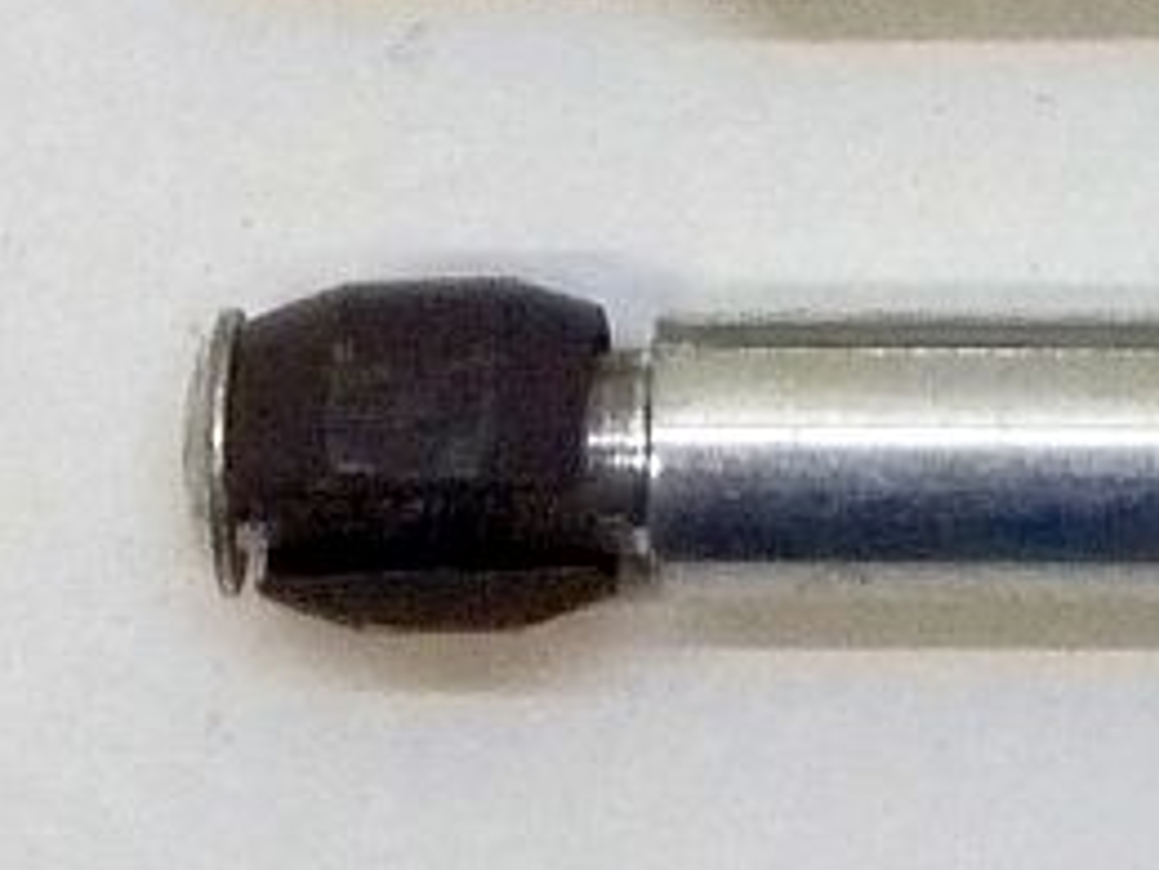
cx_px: 1857
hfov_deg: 6.5
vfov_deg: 4.9
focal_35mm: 298
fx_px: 9978
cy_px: -495
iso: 400
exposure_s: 1/30
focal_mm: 13.7
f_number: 4.2
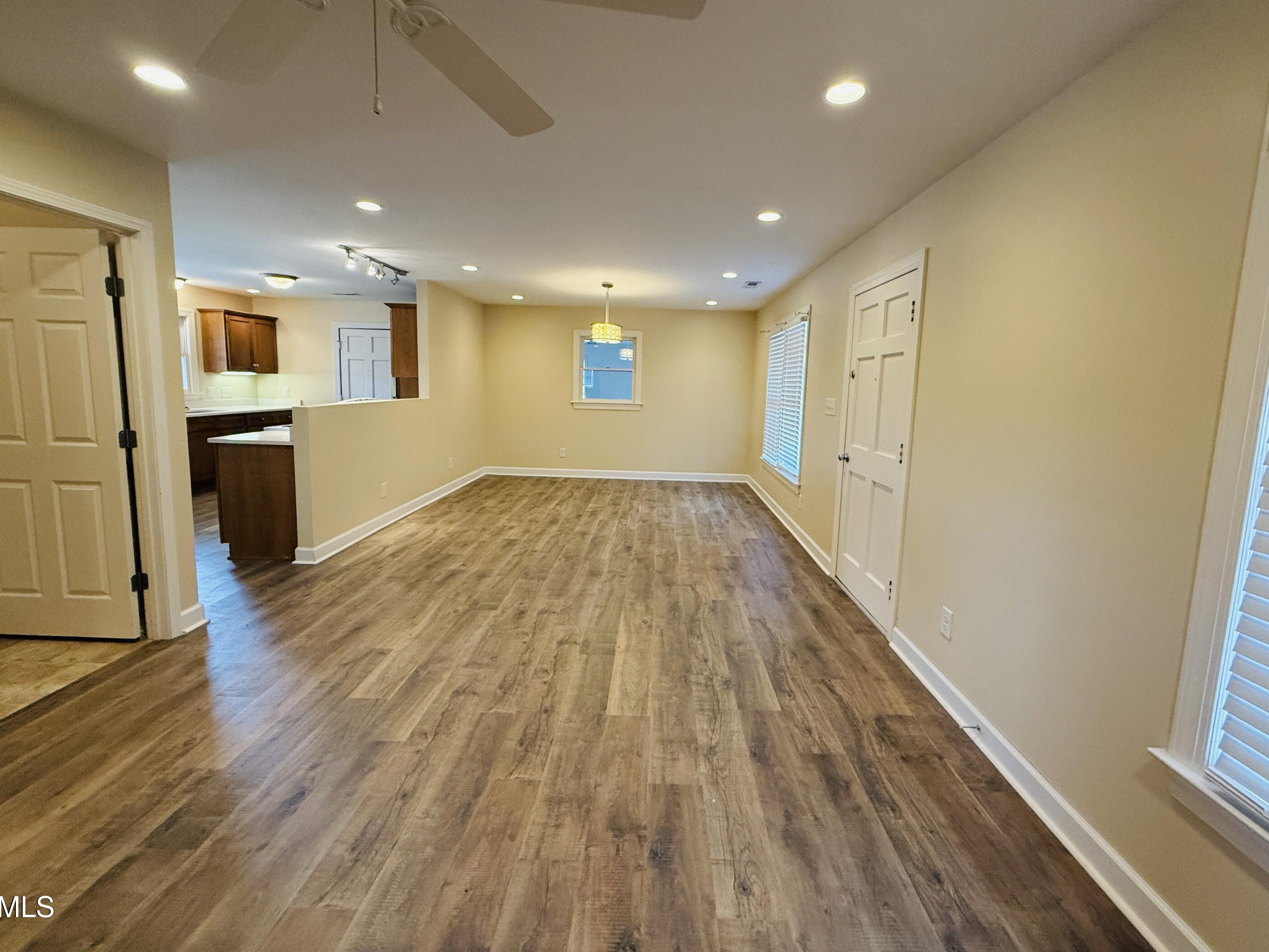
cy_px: 444
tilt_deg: -3.8
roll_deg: -1.4
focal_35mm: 15
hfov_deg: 98.1
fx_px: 550
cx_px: 653
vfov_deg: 81.6
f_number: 2.2
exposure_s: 1/120
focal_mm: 2.22
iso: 400
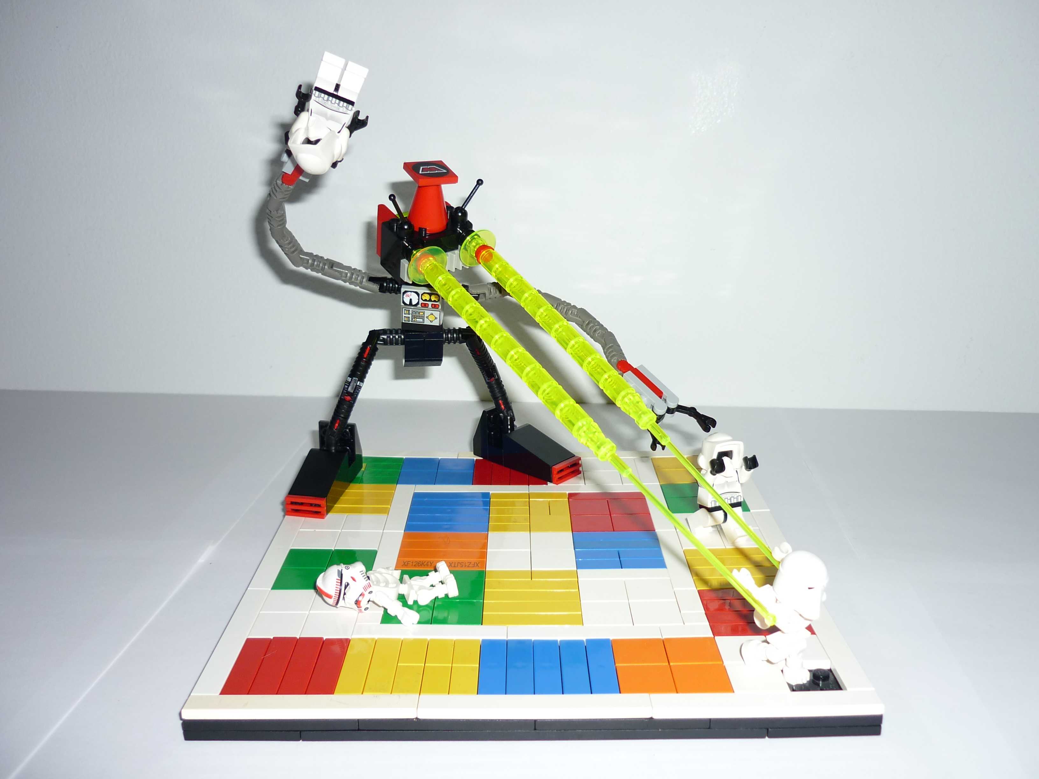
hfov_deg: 55.4
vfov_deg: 42.9
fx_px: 990
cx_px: 520
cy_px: 390
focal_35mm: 33
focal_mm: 5.5
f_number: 2.8
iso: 100
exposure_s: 1/60
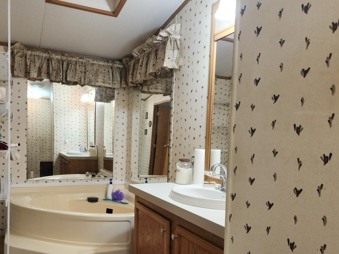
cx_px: 145
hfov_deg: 61.4
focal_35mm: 29
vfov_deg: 48.0
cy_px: 151
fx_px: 284
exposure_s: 1/60
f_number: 1.8
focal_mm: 5.4
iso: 100
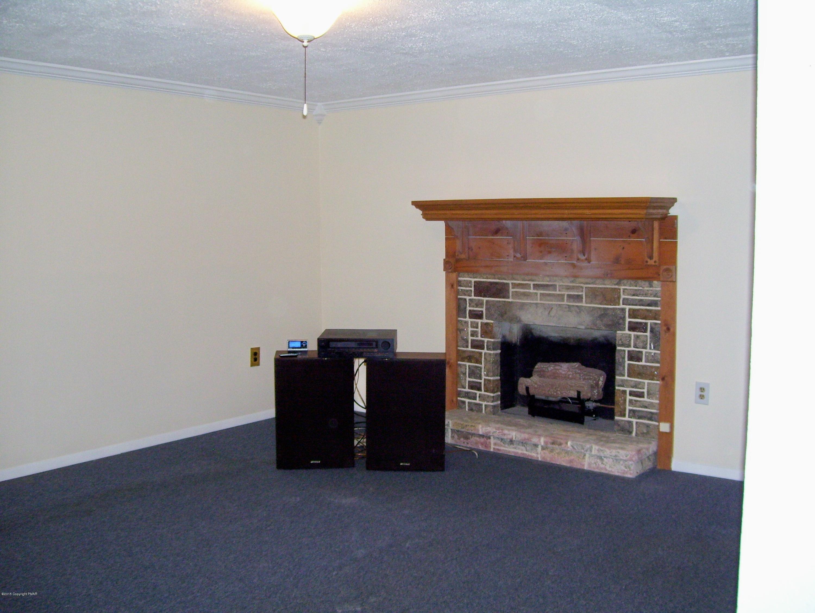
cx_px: 408
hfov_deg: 51.3
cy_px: 306
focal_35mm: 36
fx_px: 849
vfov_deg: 39.7
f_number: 2.7
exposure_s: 1/60
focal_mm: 6
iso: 200
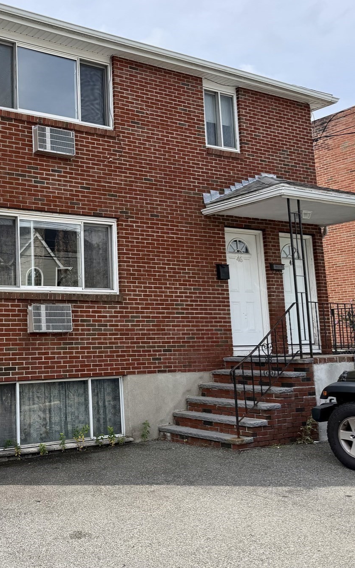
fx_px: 604
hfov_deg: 31.0
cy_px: 248
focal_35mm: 39
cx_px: 23
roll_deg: +1.6
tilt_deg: +8.9
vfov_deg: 50.3
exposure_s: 1/3425
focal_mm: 6.76
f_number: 1.78
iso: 100
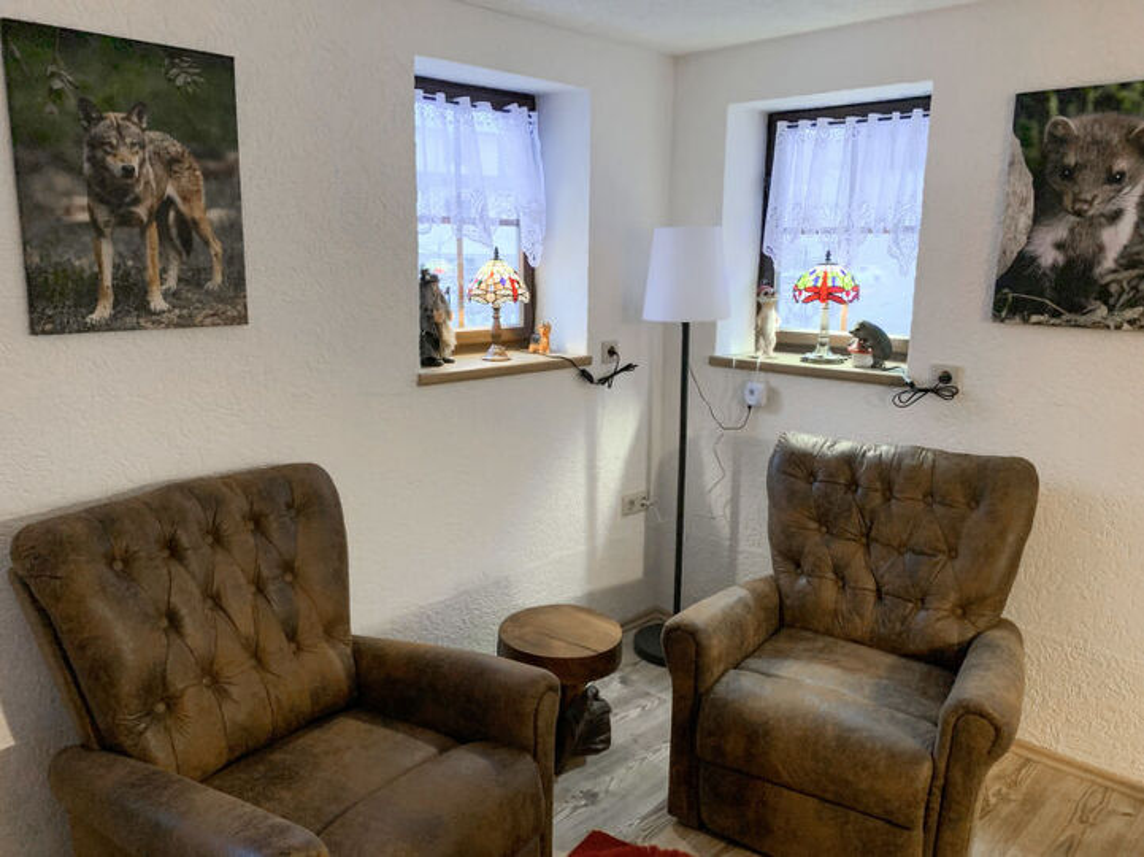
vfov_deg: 53.0
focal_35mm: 26
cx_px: 572
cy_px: 428
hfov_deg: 67.3
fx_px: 859
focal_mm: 4.25
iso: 400
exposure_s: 1/43
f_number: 1.8
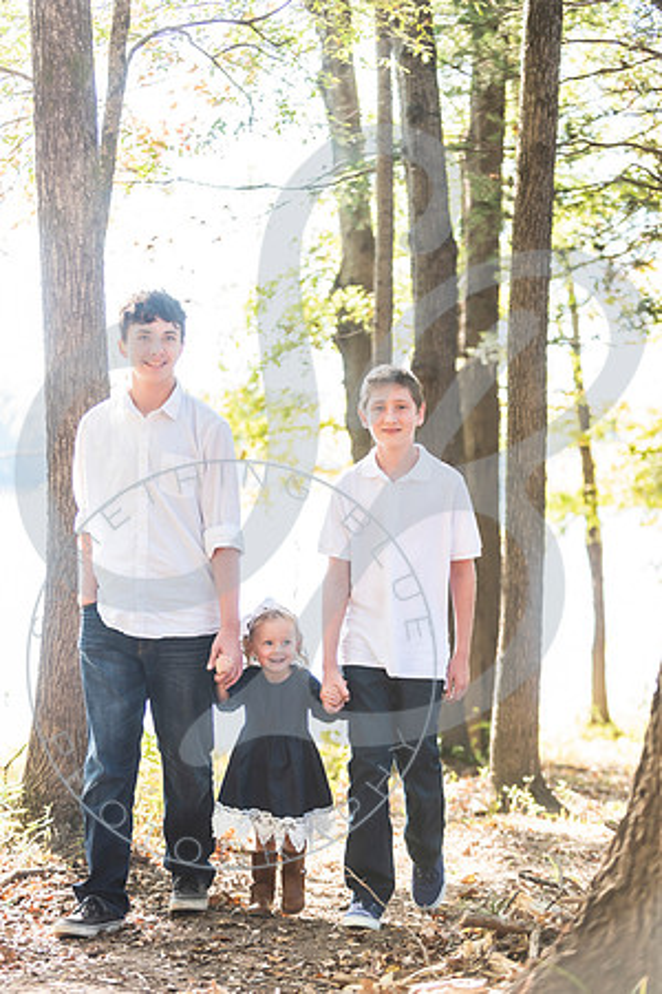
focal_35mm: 70
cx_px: 331
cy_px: 497
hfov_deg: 19.5
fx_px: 1931
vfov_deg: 28.8
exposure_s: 1/250
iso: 400
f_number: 2.8
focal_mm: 70
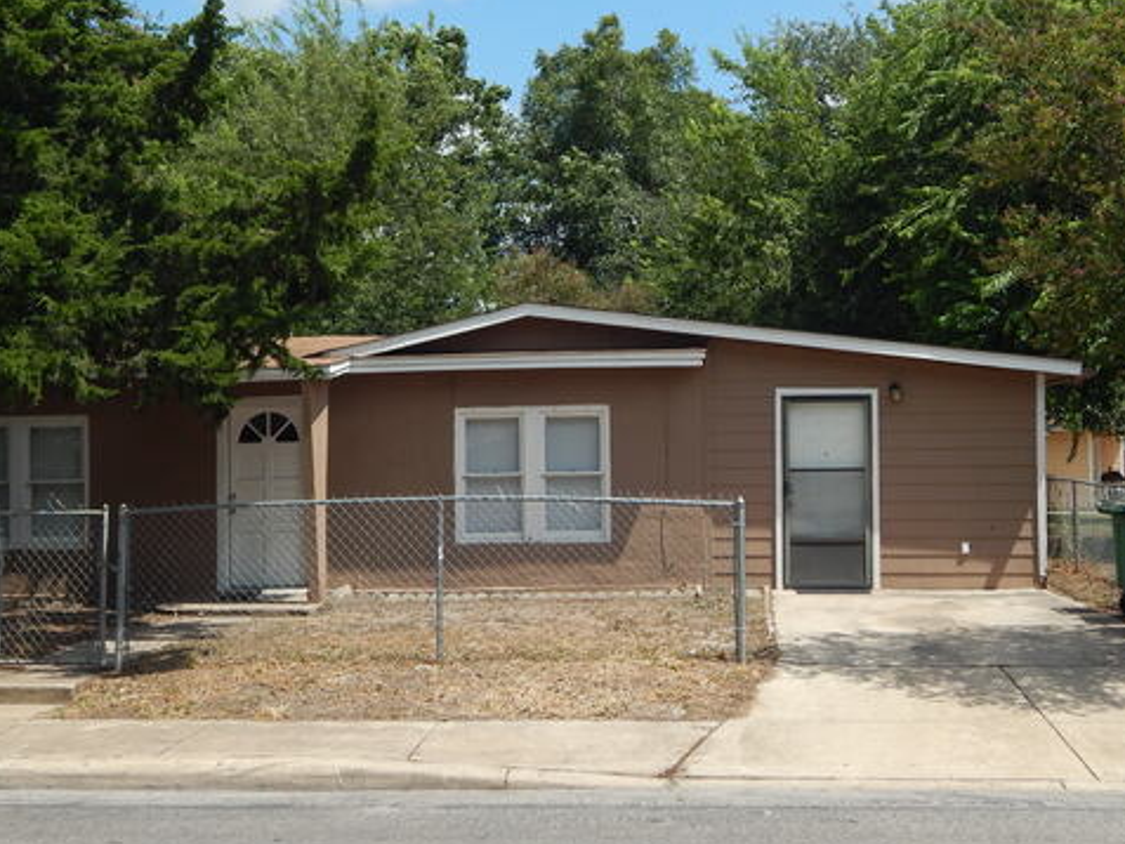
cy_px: 405
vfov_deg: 28.6
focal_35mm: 51
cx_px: 557
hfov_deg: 37.5
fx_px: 1658
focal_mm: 6.8
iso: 125
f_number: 6.9
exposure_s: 1/400
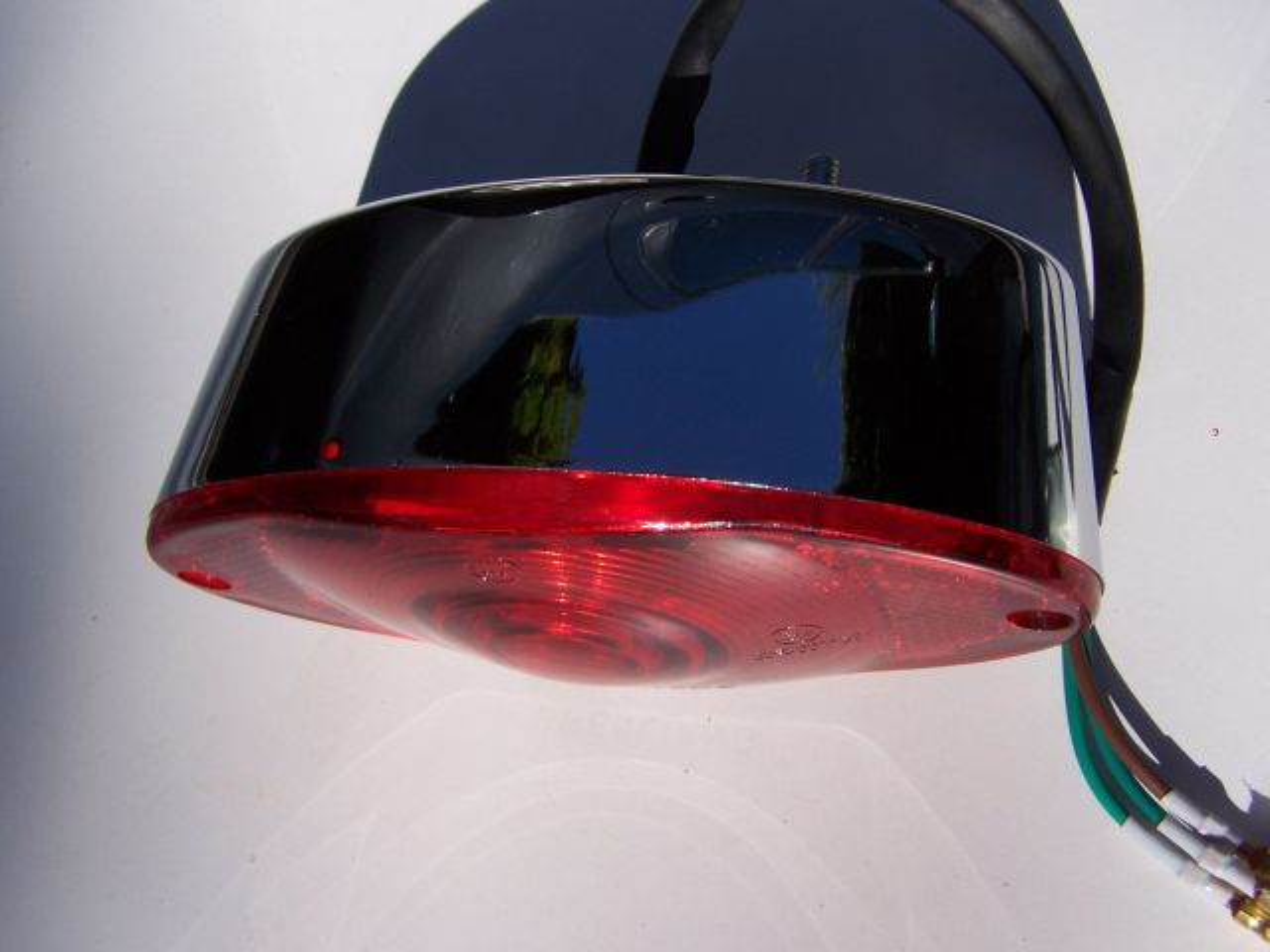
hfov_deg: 49.0
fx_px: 1394
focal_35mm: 38
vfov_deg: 37.7
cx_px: 635
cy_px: 476
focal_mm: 6.3
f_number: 5.6
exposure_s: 1/750
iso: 80
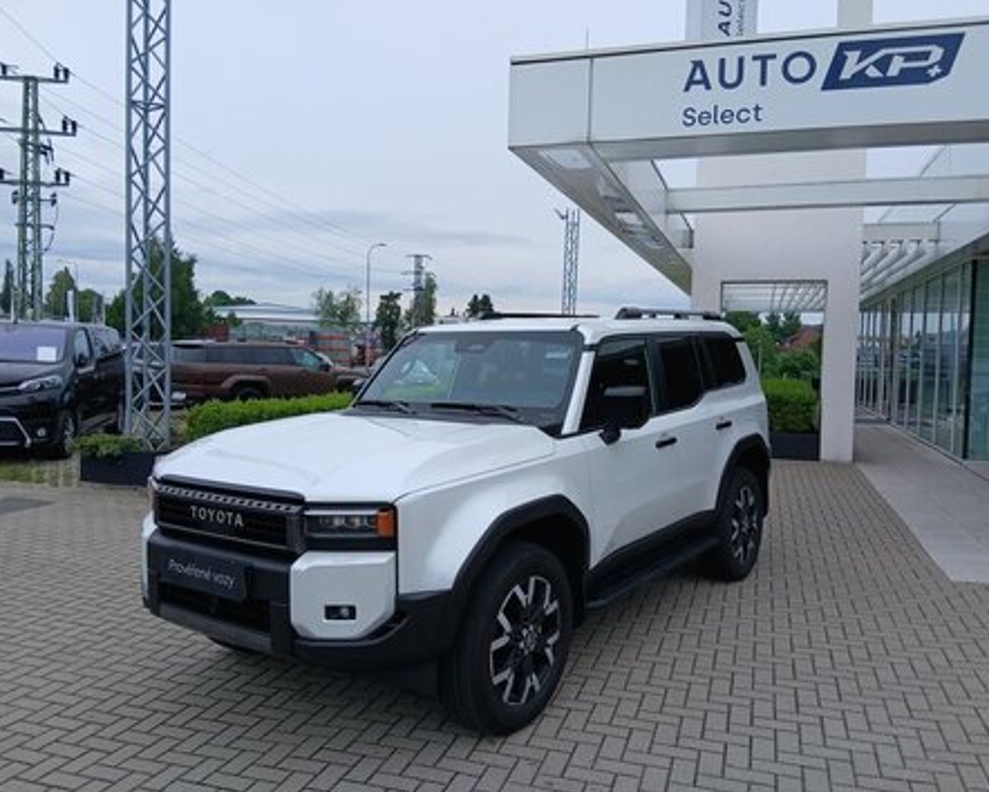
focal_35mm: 28
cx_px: 499
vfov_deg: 51.6
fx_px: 820
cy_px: 396
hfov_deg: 62.2
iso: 20
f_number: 1.8
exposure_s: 1/271
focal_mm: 3.98
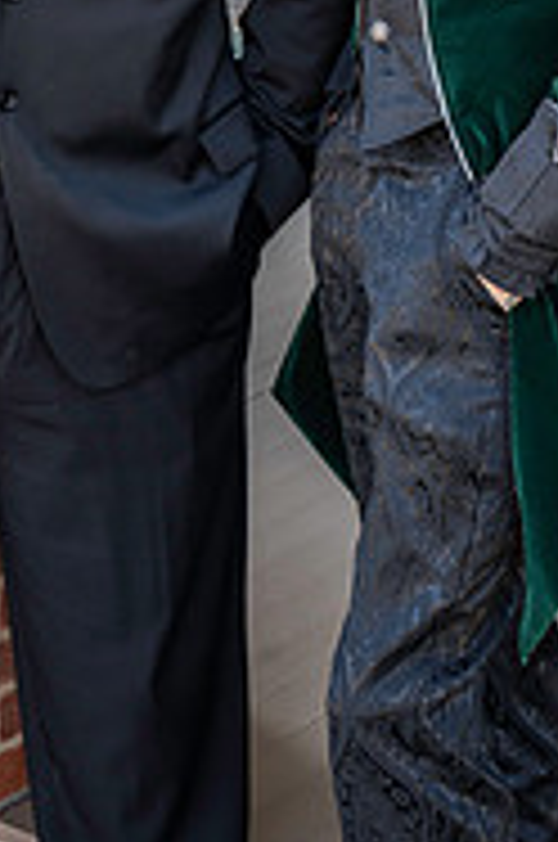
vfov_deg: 16.3
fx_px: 2870
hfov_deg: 11.1
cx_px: 189
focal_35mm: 123
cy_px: -50
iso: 400
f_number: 6.3
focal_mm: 51
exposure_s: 1/125
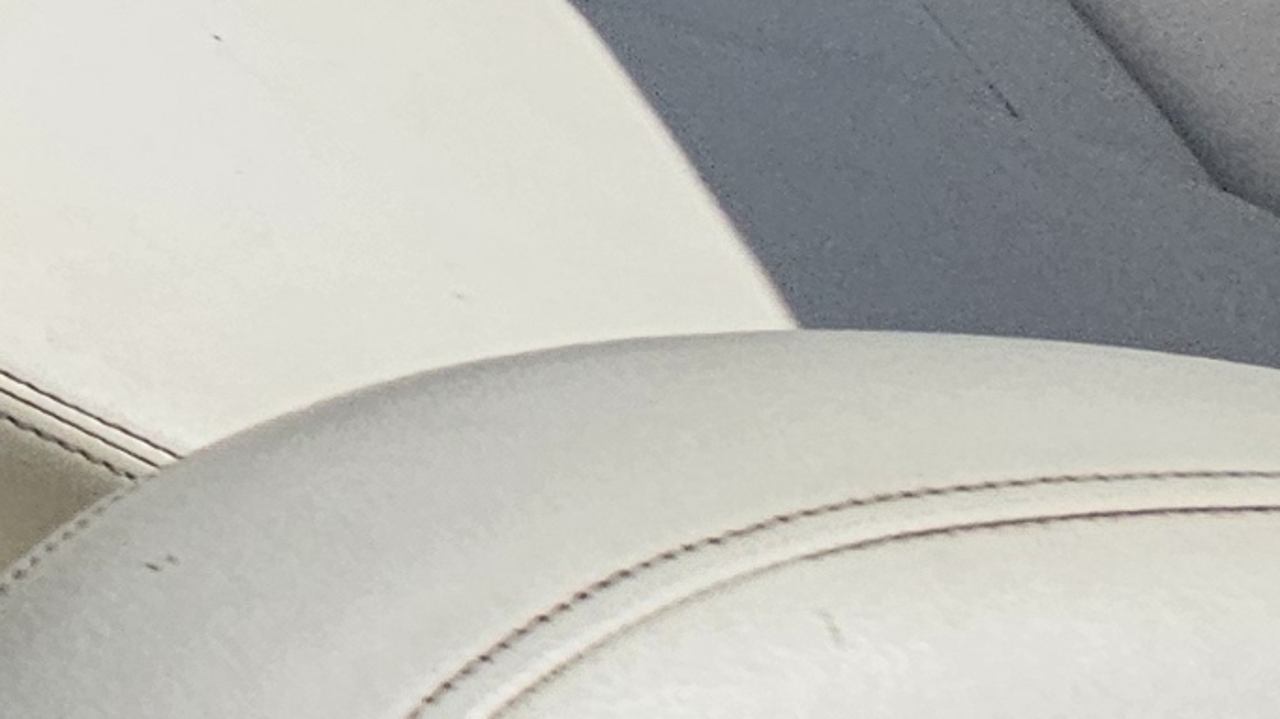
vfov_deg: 12.5
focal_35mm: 83
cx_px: -2288
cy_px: -794
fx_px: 2817
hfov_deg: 12.6
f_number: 2.2
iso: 50
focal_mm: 2.2
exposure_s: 1/9021
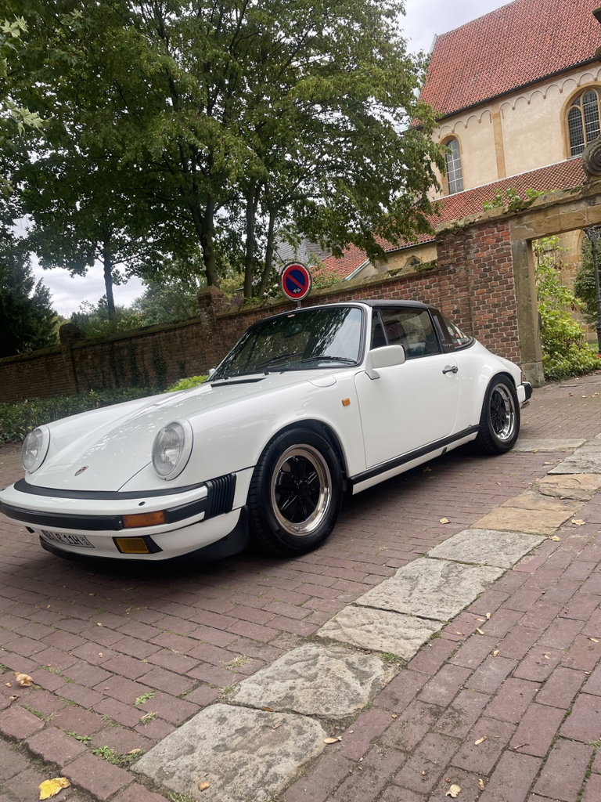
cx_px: 300
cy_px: 401
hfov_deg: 53.1
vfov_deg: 67.3
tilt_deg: -3.1
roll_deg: +6.6
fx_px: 602
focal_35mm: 26
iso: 32
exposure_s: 1/161
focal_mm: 4.2
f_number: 1.6
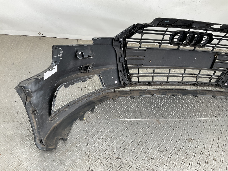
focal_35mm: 29
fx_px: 191
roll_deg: -14.5
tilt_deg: -33.4
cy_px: 86
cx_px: 114
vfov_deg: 48.2
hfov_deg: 61.7
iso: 20
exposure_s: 1/100
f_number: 1.8
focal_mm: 3
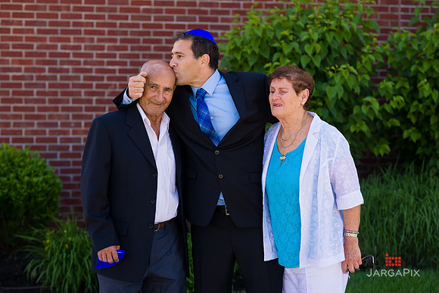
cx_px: 220
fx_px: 1010
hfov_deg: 24.5
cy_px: 133
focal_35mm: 83
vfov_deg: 16.5
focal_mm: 70
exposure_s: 1/400
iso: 200
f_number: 3.2
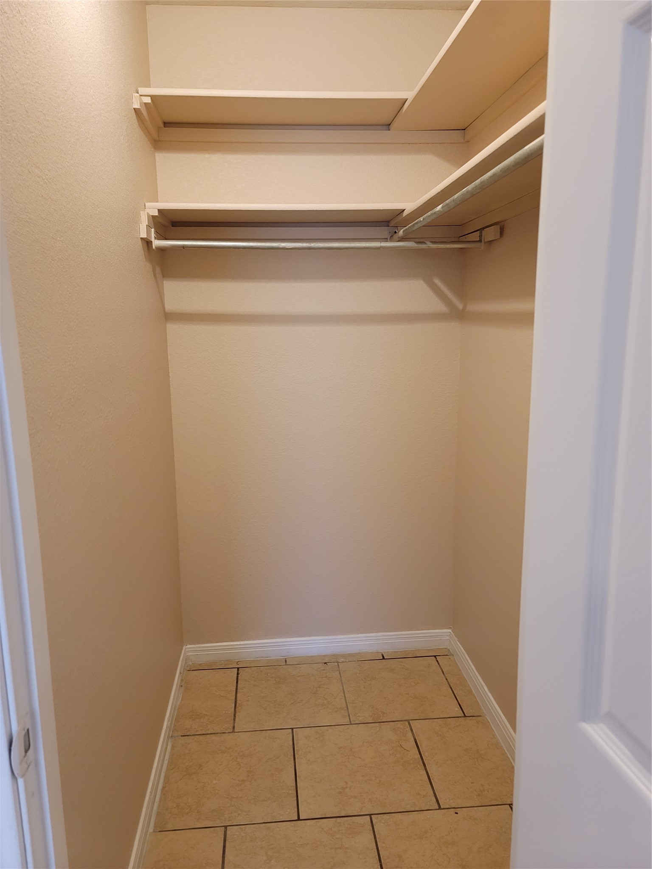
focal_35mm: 25
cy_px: 434
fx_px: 628
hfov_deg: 54.9
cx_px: 326
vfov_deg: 69.4
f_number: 1.8
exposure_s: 1/40
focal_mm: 7
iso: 320
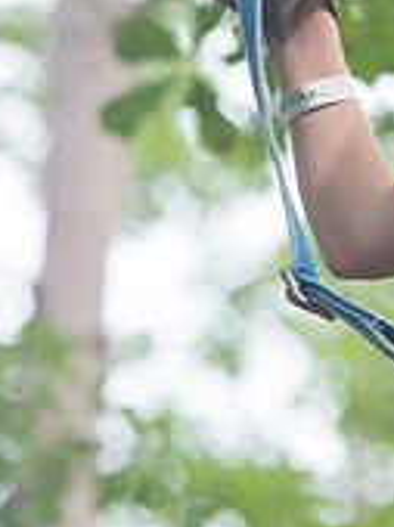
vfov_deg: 3.5
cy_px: 42
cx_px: 574
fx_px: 8748
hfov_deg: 2.6
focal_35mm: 575
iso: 1250
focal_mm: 175
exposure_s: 1/1250
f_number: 5
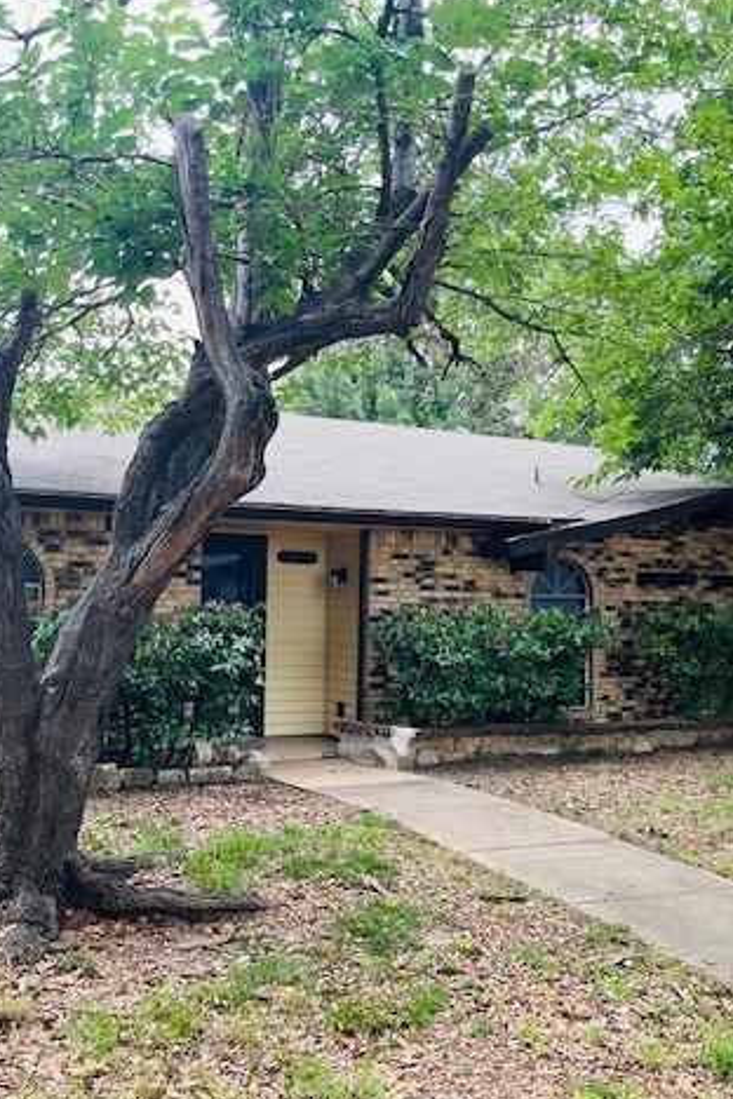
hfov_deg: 35.9
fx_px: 1130
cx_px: 397
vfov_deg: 51.9
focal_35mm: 37
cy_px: 550
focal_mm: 5.1
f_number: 1.6
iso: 50
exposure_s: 1/285
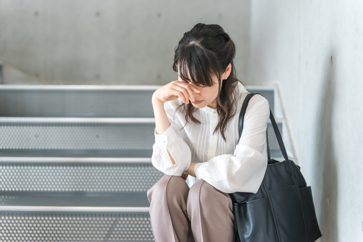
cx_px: 182
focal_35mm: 61
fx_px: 615
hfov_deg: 32.9
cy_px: 121
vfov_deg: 22.3
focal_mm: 61
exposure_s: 1/200
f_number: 2.5
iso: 250
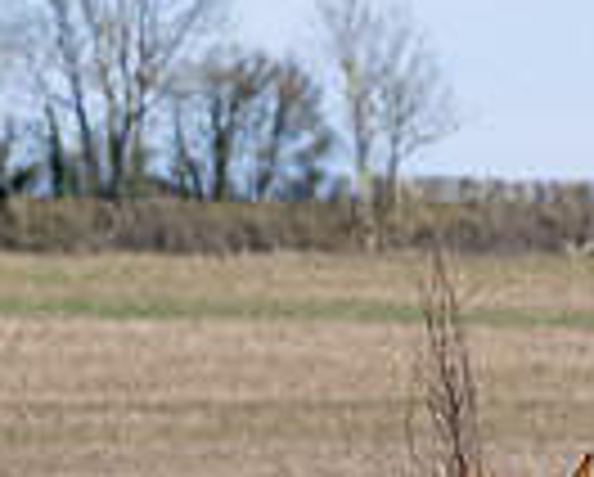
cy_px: 775
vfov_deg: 2.9
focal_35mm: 538
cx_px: 1634
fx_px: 9472
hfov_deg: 3.5
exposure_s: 1/2000
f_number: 4
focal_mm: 70
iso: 200
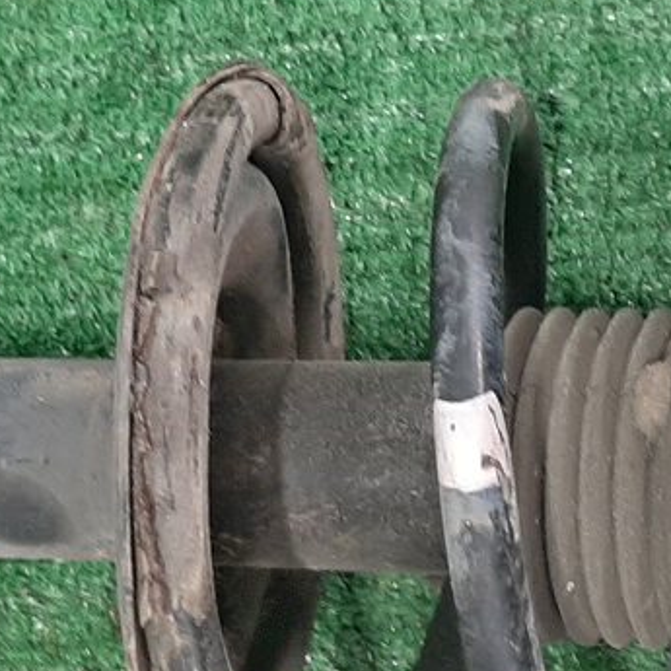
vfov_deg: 18.1
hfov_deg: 18.1
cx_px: 379
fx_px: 2105
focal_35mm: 96
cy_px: 403
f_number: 1.7
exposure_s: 1/33
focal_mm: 3.93
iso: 181
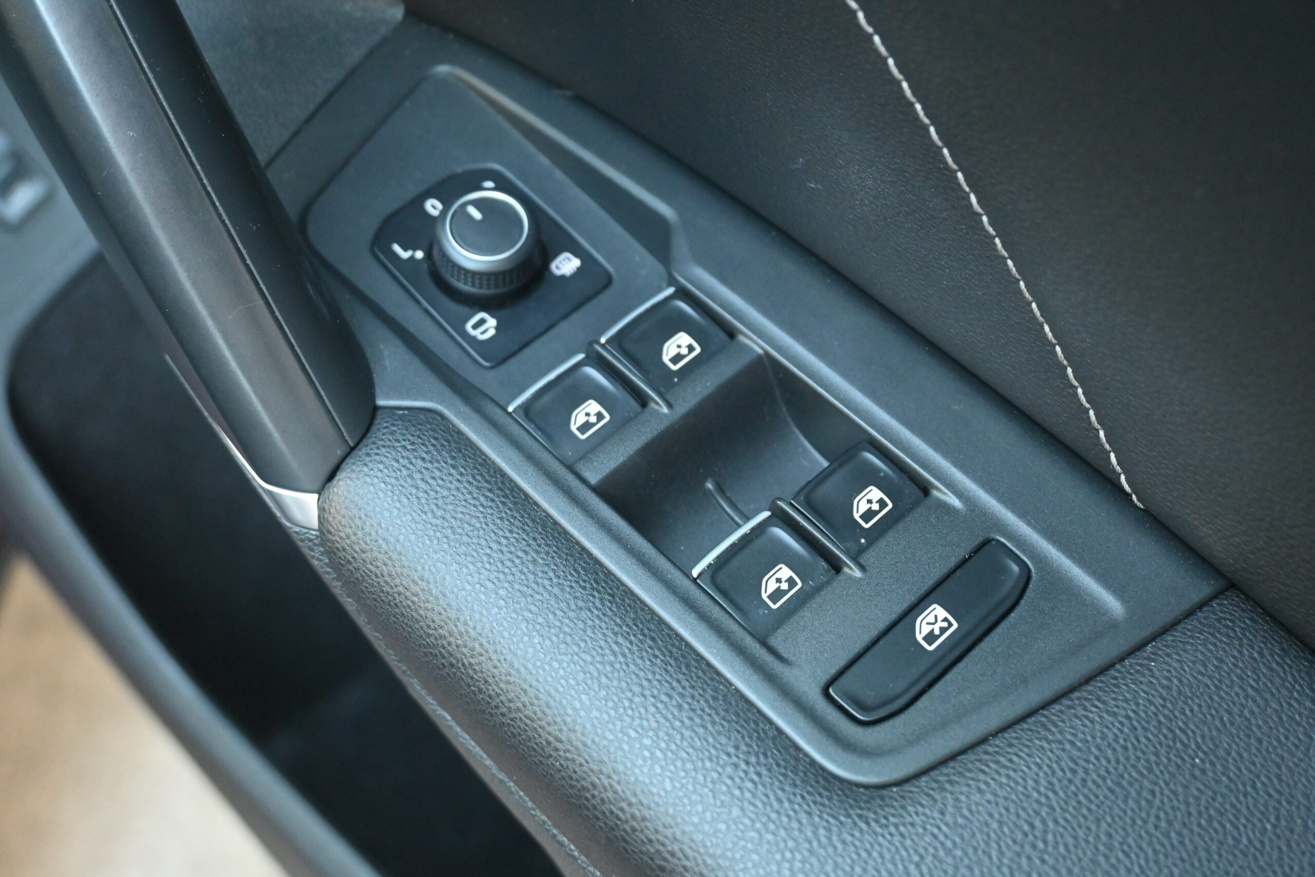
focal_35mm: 44
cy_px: 438
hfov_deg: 45.0
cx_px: 658
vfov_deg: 30.9
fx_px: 1589
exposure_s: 1/80
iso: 3200
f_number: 4.8
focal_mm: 29
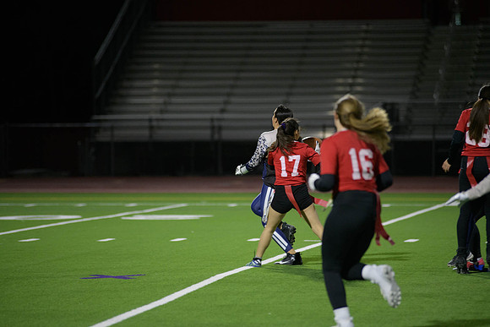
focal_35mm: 200
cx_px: 245
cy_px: 164
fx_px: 2723
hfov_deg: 10.3
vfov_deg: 6.9
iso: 2800
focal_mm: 200
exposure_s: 1/640
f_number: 2.8
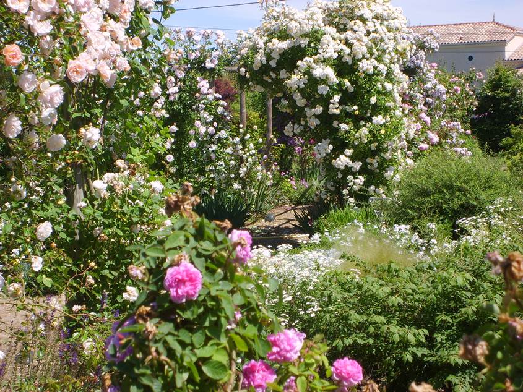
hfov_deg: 18.7
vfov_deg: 14.1
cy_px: 196
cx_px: 262
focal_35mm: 105
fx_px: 1587
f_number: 4.9
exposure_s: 1/350
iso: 50
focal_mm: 17.4
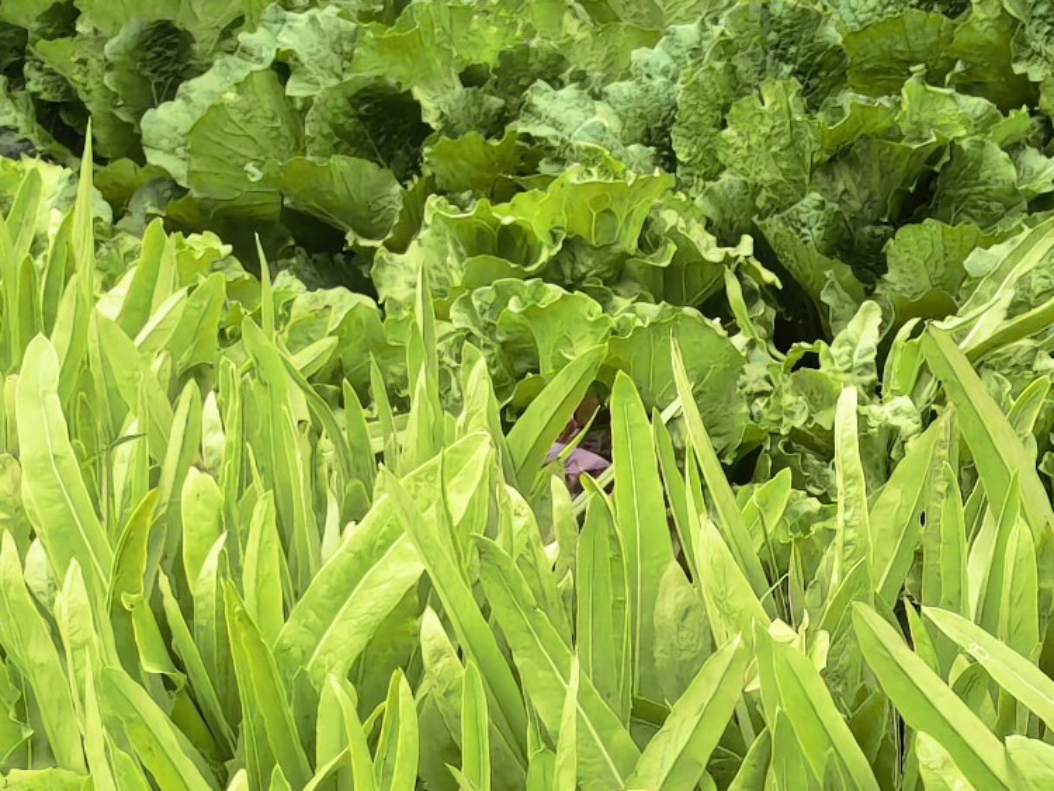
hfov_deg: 14.4
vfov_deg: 11.3
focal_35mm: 131
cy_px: 538
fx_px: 3990
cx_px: 1407
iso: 125
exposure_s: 1/1294
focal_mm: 6.98
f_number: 2
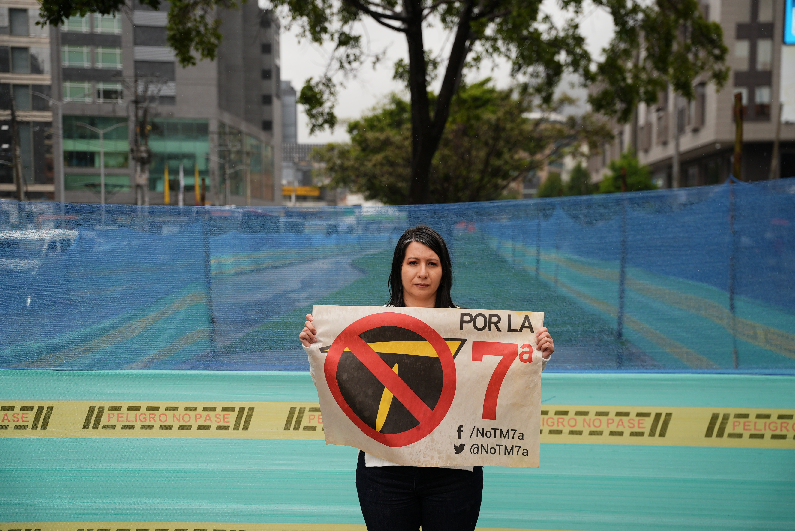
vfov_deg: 29.7
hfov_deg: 43.3
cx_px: 398
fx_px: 1001
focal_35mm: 45
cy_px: 266
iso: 250
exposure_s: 1/1600
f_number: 3.2
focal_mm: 45.3
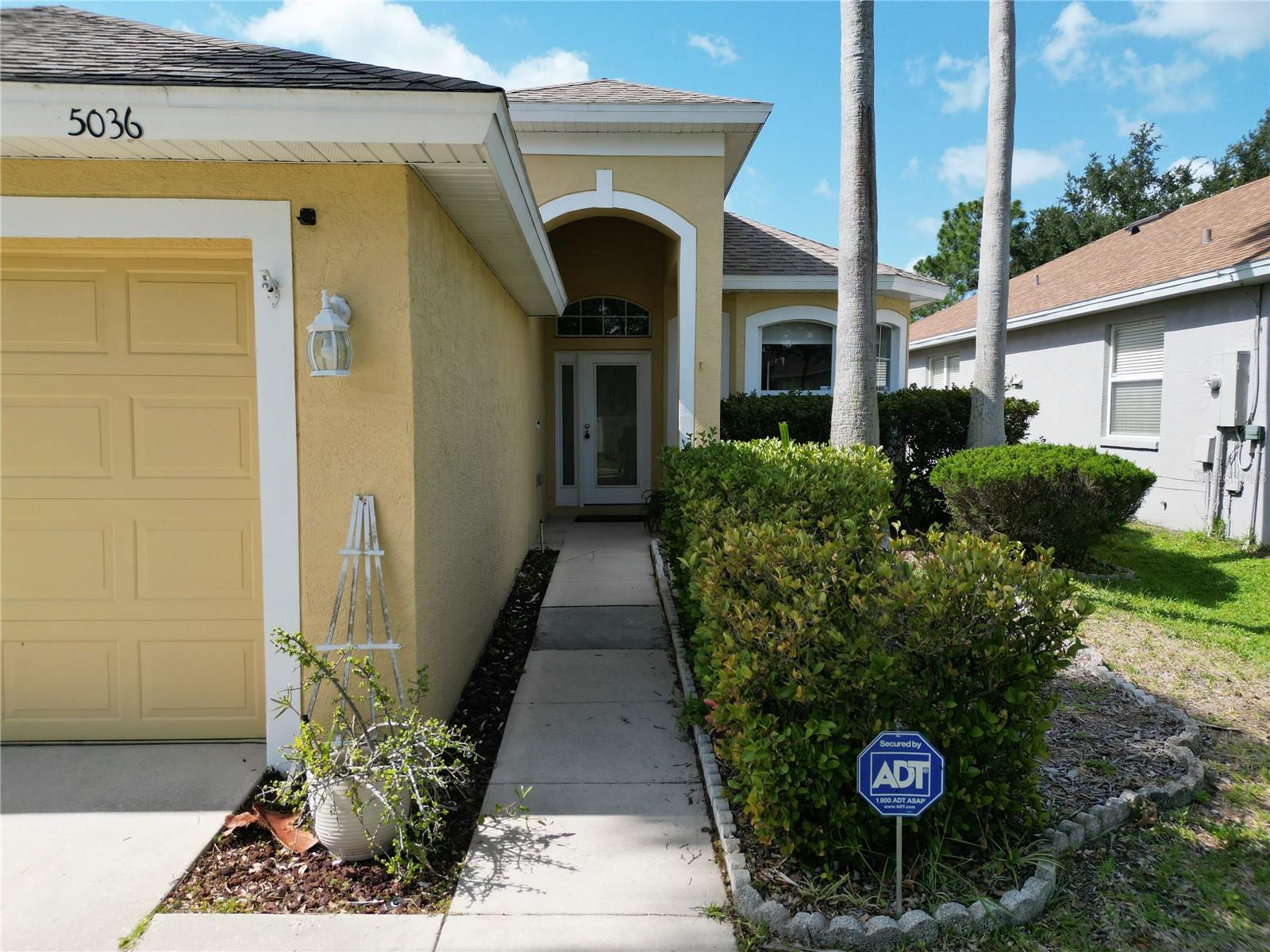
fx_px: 881
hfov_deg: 71.6
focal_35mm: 24
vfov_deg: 56.8
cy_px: 476
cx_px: 635
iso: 200
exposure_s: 1/3000
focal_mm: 6.72
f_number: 1.7
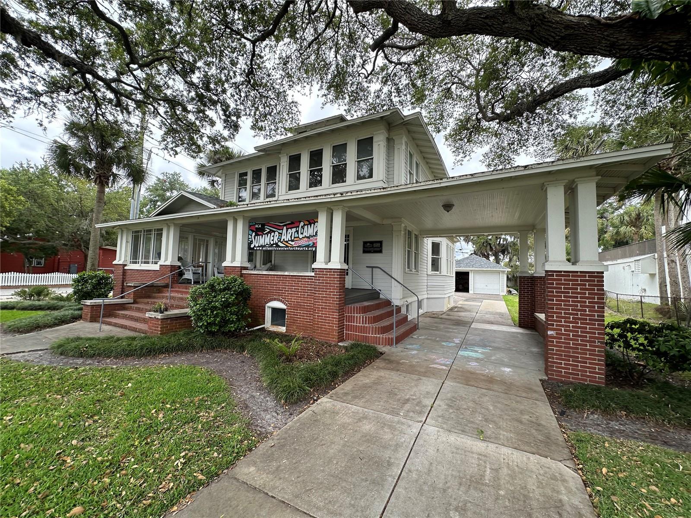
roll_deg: -1.6
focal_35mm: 14
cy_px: 259
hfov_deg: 102.1
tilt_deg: +5.5
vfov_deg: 85.7
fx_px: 279
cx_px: 346
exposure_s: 1/338
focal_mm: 2.22
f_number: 2.2
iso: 40
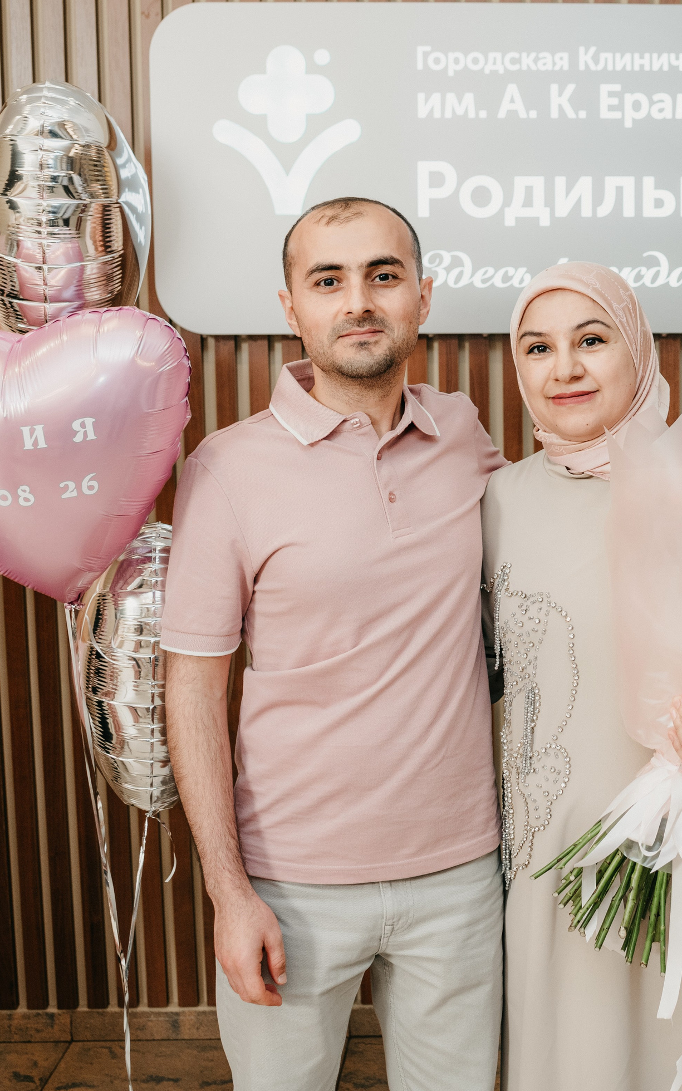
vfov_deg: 36.9
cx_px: 610
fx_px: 1636
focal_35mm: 55
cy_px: 533
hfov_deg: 23.0
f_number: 4
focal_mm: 35
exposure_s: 1/160
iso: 320
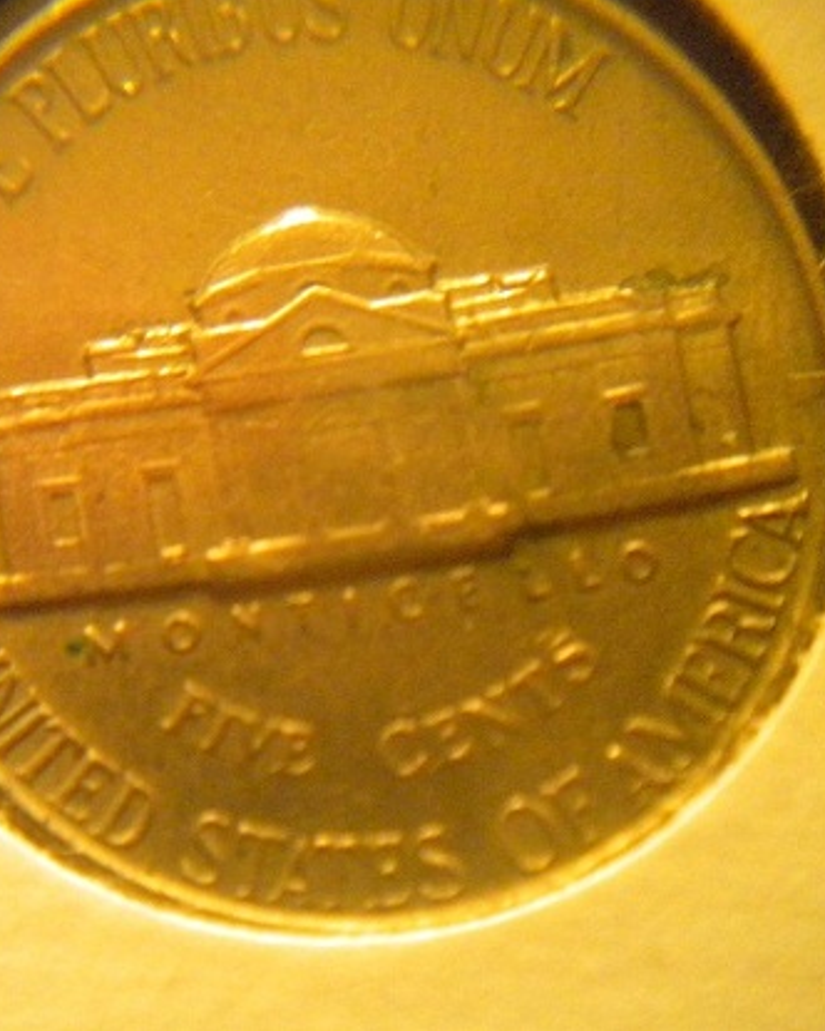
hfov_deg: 32.4
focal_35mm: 46
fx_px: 1404
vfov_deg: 40.3
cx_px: 260
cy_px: 514
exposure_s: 1/11.8
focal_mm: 6.3
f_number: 3.1
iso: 800
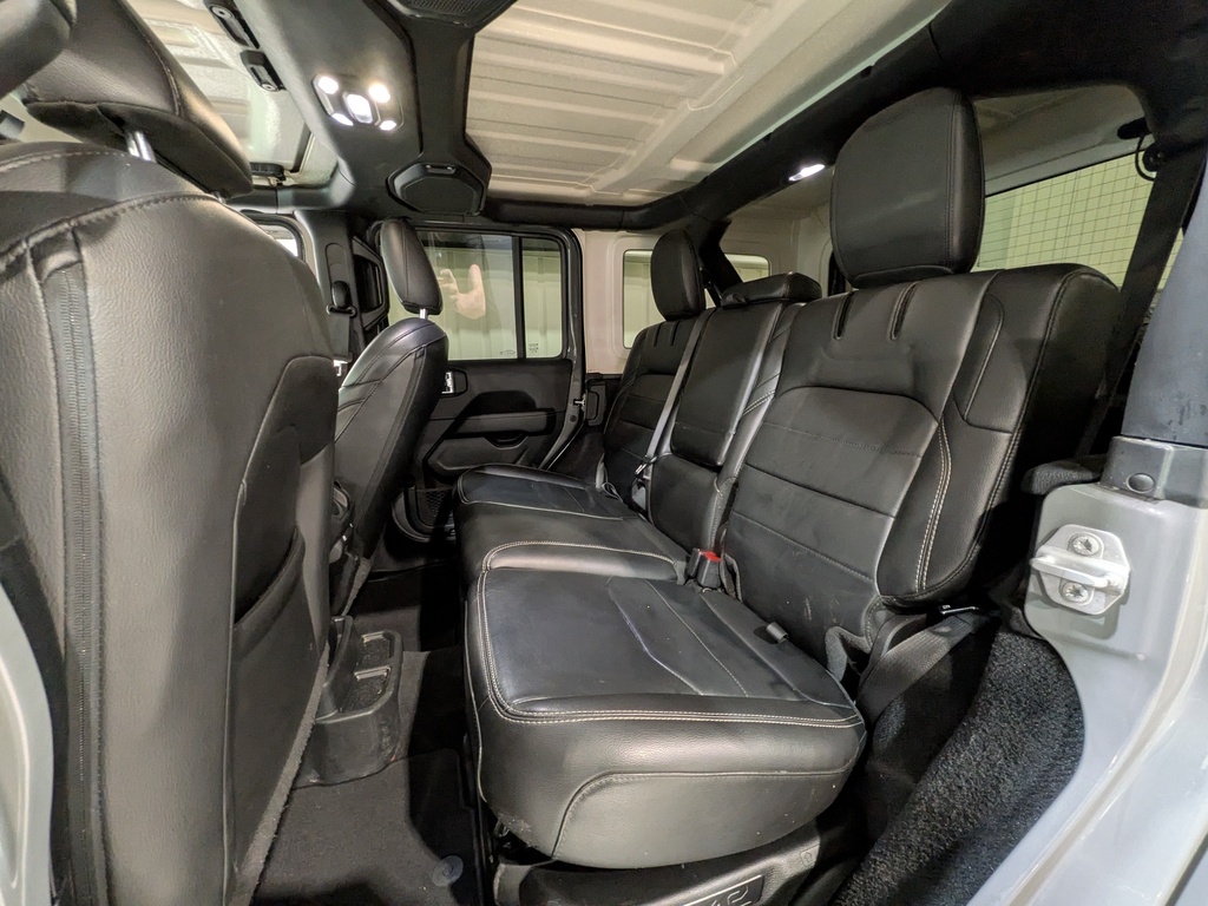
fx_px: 489
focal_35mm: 14
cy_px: 453
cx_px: 604
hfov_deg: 102.1
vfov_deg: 85.7
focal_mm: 1.83
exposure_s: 1/24
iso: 430
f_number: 2.2
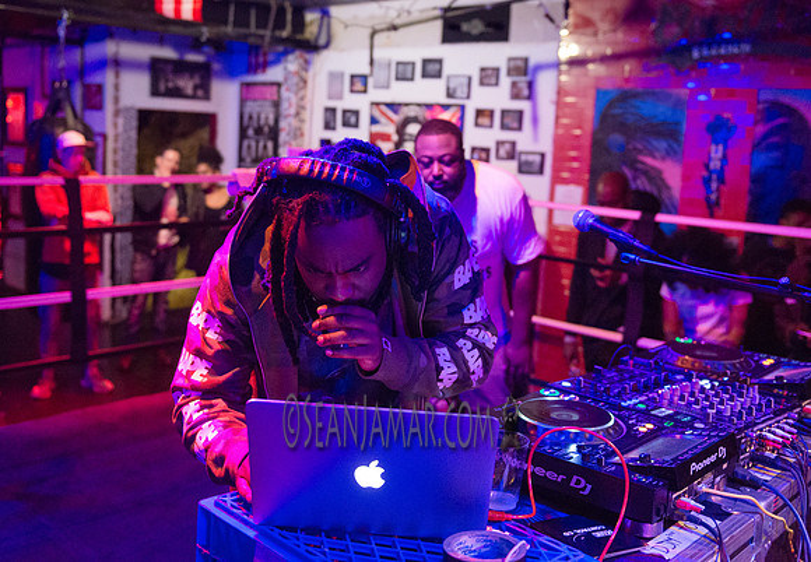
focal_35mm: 38
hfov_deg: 49.9
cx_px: 394
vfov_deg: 35.6
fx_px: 872
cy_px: 235
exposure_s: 1/250
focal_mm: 32
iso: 5000
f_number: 2.8
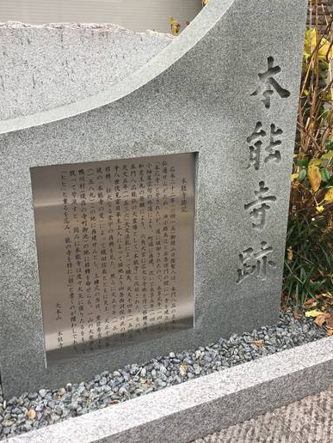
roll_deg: -0.1
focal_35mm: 36
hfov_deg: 39.6
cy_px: 194
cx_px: 181
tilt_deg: -16.4
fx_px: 462
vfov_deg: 51.2
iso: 32
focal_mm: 4.15
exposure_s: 1/40
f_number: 2.2
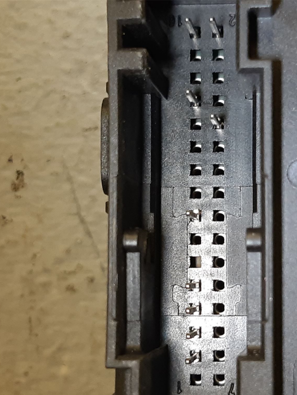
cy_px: 199
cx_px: 226
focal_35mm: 35
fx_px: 400
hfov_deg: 39.5
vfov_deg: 52.6
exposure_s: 1/50
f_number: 1.7
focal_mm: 3.93
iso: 80
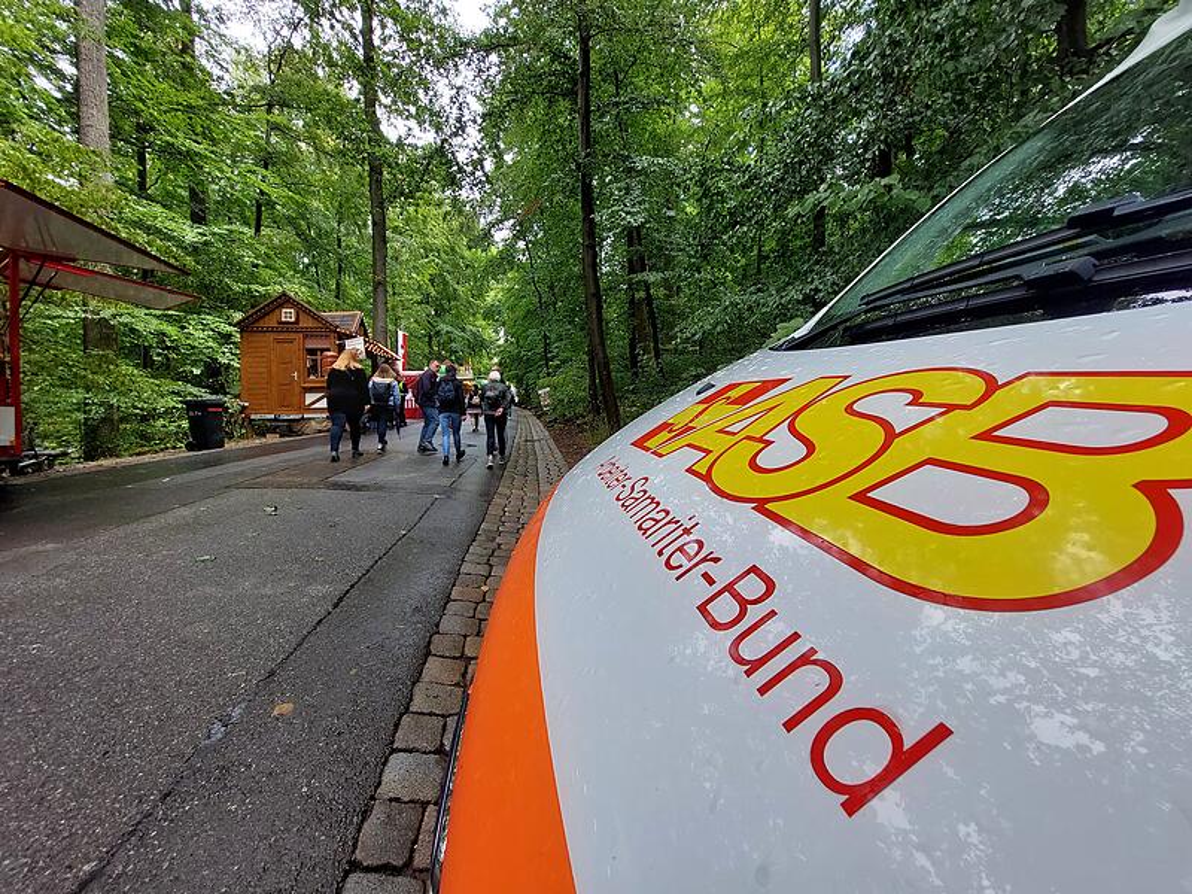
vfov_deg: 89.9
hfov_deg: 106.2
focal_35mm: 13
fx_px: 448
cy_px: 447
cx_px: 596
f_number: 2.2
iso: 50
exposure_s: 1/324
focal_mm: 1.74
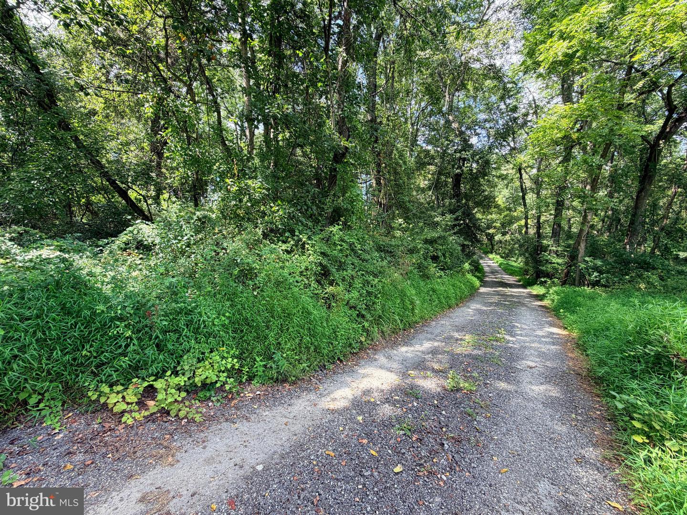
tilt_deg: -1.7
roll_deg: -0.7
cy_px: 258
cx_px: 344
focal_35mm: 14
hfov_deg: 102.1
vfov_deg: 85.7
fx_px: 278
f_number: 2.2
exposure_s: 1/121
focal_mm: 2.22
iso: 50
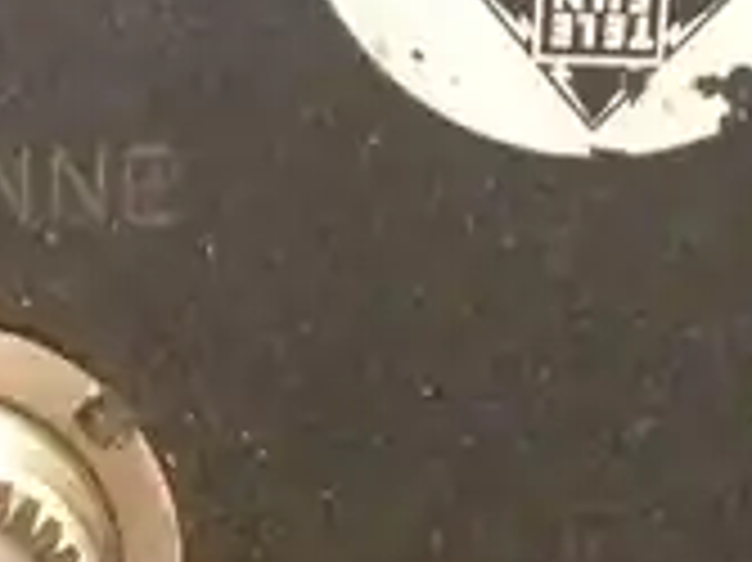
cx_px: 284
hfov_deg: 9.5
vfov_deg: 6.6
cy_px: 1569
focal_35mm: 209
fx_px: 4537
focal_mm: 4.28
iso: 800
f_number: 2.4
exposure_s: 1/15
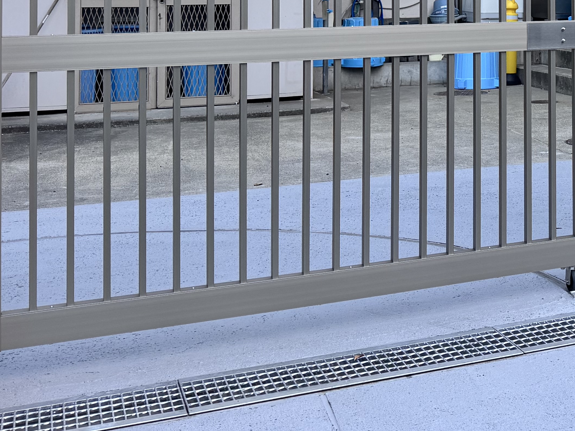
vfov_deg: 21.5
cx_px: 638
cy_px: -36
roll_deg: +0.3
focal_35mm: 65
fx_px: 1080
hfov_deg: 27.2
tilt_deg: +0.5
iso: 100
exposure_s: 1/121
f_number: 1.78
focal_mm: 6.76
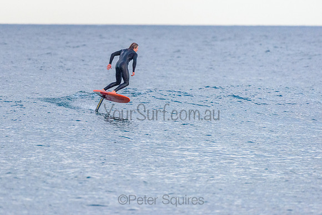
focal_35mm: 613
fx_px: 5482
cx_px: 125
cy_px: 84
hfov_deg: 3.4
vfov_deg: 2.2
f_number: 5.6
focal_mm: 500
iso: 2800
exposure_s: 1/2000
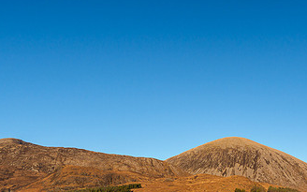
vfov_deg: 28.2
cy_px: 142
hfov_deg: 44.0
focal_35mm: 45
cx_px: 195
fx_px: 377
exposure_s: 1/125
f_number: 7.1
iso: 200
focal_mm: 12
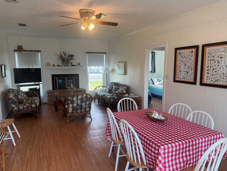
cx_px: 111
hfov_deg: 69.4
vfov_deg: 54.9
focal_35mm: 25
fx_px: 164
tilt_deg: -9.6
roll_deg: +0.3
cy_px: 88
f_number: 1.78
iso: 100
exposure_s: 1/151
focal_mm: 6.76
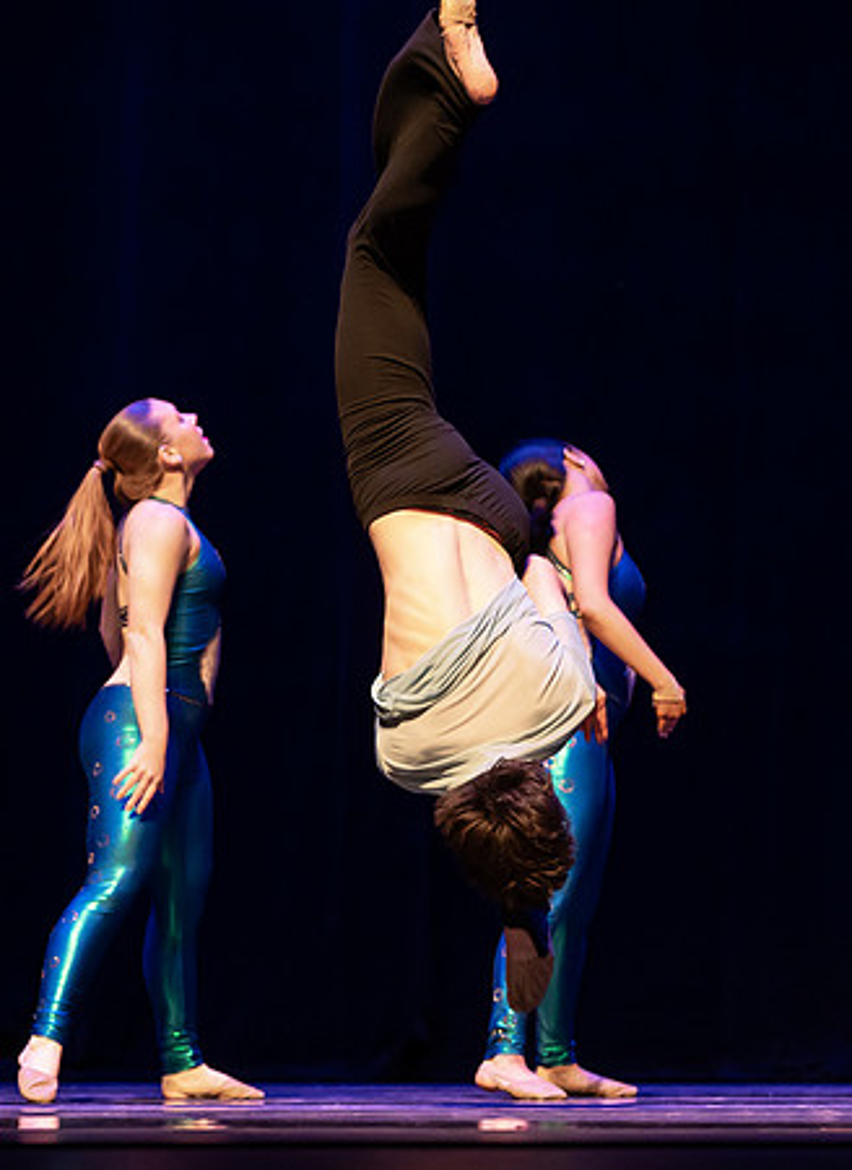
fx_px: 6262
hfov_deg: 7.8
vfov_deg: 10.7
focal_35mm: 187
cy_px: 724
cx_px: 352
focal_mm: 102
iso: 3200
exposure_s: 1/640
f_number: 2.8
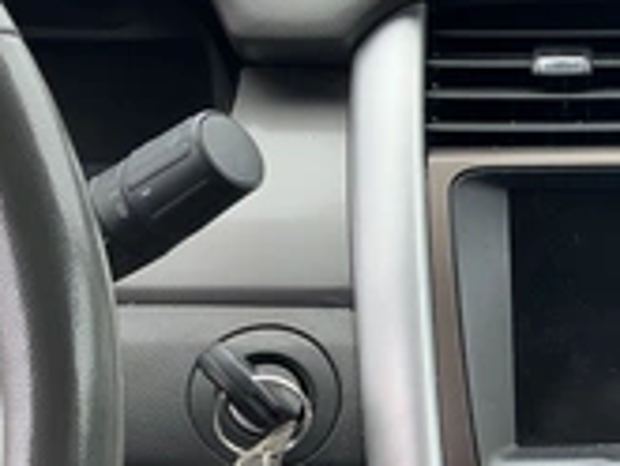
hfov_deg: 26.2
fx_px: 1219
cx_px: 695
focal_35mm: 68
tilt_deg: -25.6
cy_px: 391
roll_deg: -4.5
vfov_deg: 21.3
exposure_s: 1/151
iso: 20
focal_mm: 3
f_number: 1.8
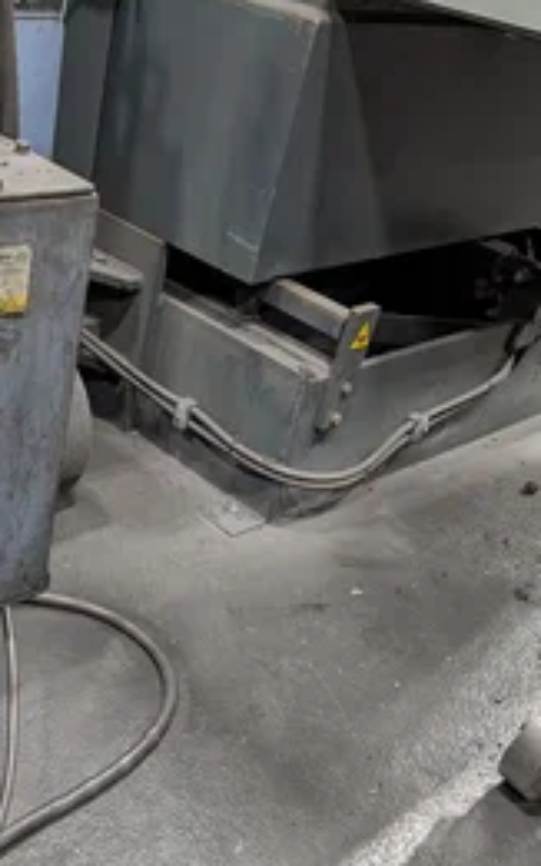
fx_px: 921
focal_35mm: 39
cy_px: 647
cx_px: 58
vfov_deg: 48.5
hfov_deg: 31.3
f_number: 1.68
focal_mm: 6.9
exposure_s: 1/120
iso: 350
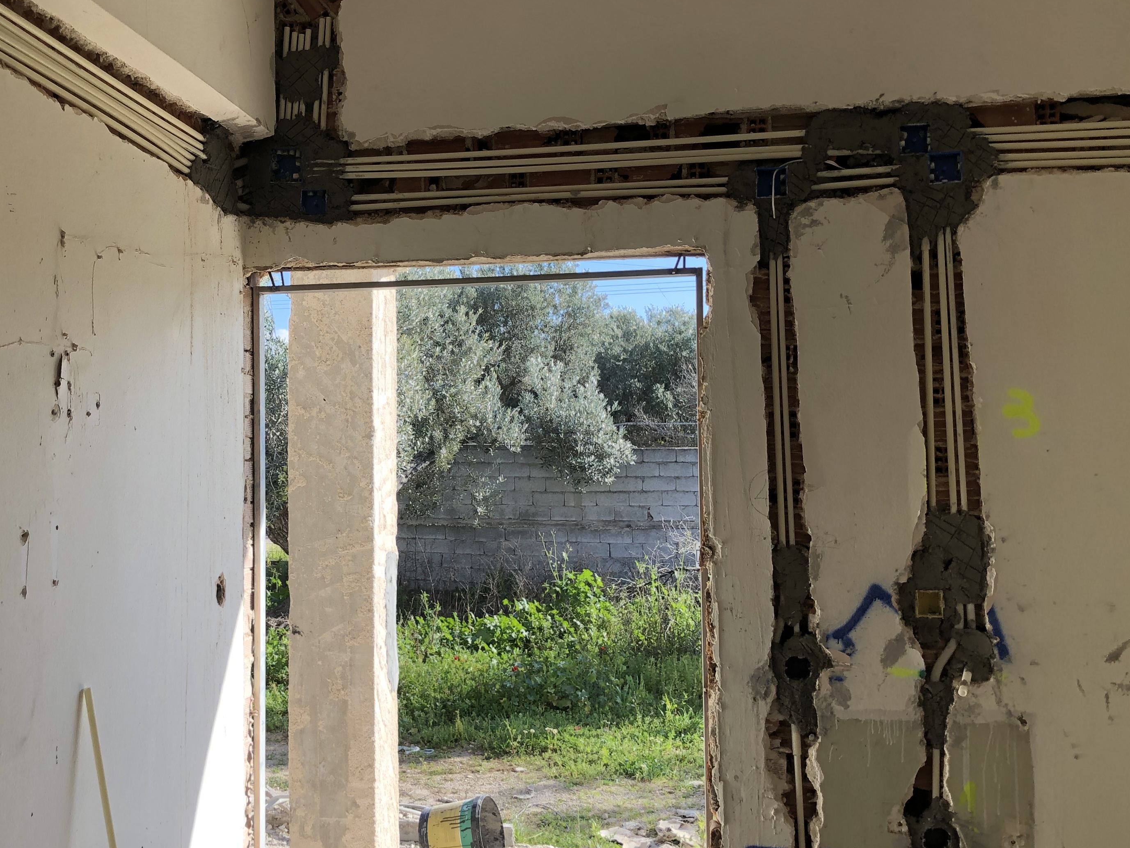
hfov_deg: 44.9
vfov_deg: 35.1
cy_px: 425
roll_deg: +1.4
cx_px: 355
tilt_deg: +1.7
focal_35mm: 41
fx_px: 1338
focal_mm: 4
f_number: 1.8
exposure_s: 1/298
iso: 20
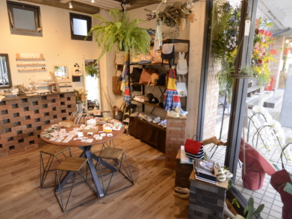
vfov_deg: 62.2
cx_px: 142
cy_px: 111
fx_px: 182
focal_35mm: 22
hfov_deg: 77.5
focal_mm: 13
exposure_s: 1/20
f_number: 2.8
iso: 100
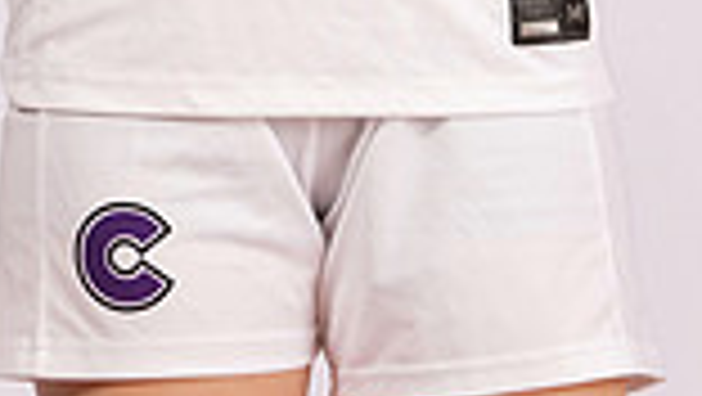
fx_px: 9574
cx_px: 225
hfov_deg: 4.2
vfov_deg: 2.4
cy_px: -549
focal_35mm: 514
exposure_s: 1/200
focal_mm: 170
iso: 250
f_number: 8
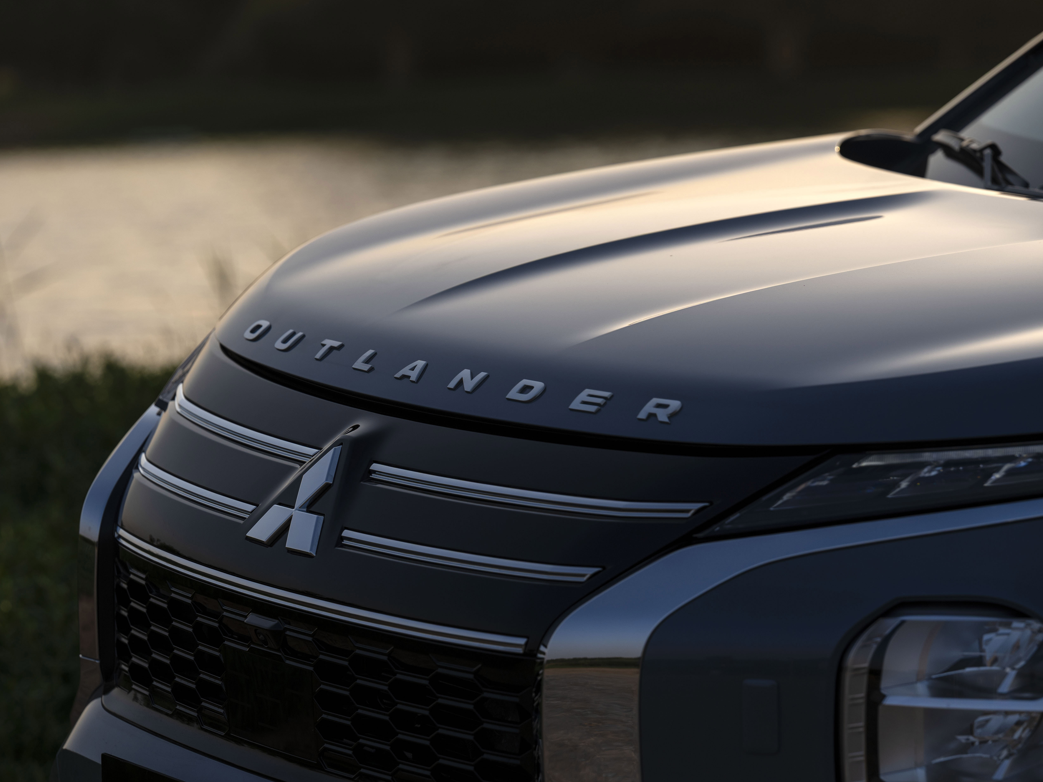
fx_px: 5212
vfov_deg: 8.6
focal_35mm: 173
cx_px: 488
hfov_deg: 11.4
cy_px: 403
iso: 80
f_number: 4.5
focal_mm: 150
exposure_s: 1/1000
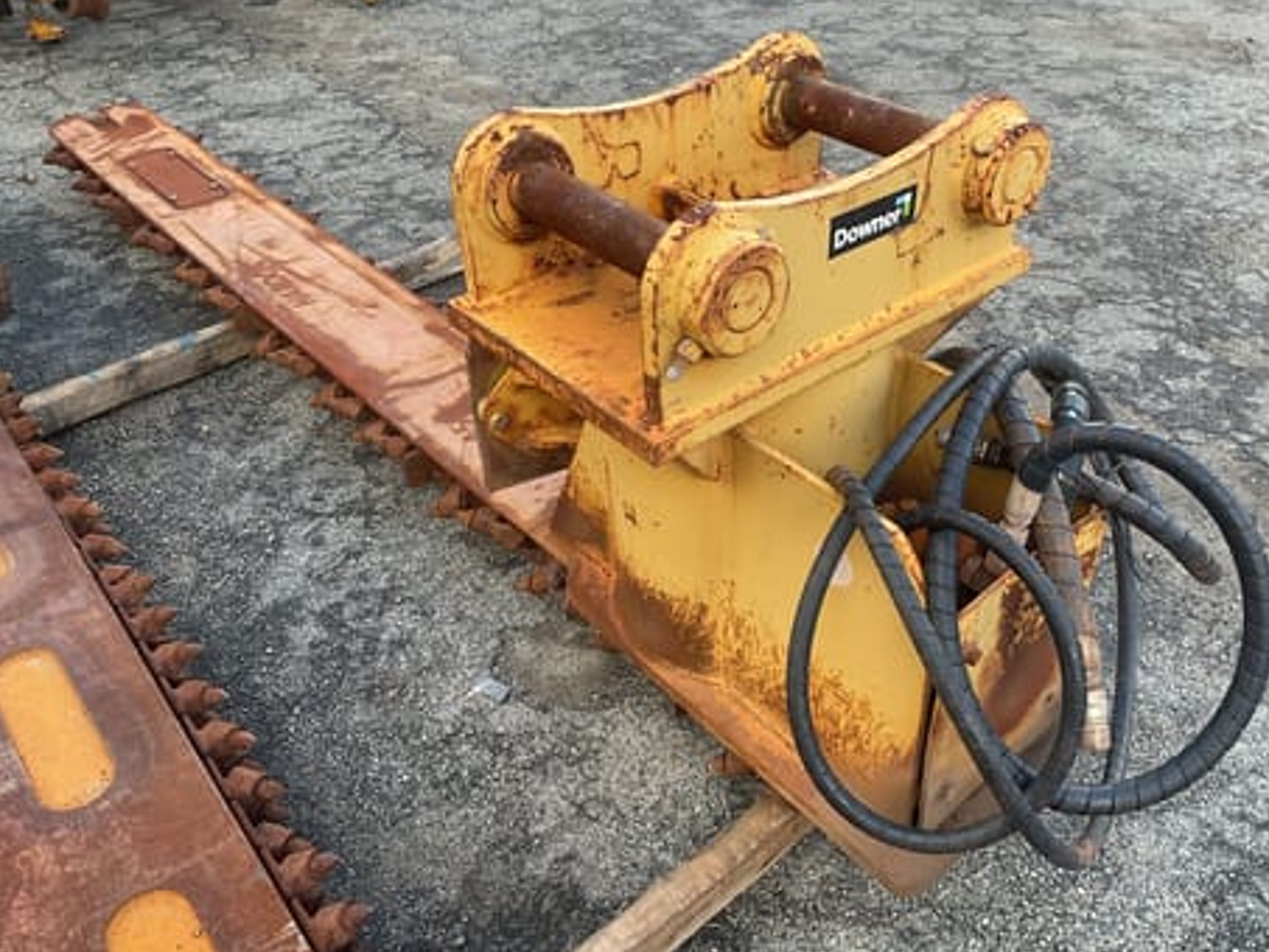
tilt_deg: -36.0
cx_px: 698
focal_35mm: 32
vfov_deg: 44.1
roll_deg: +1.3
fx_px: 1173
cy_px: 430
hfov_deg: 56.7
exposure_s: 1/161
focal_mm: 3
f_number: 1.8
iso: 16
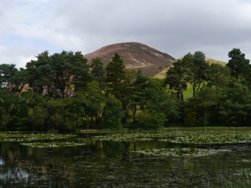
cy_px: 94
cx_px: 126
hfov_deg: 31.2
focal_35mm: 62
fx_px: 450
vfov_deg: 23.7
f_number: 9
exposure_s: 1/250
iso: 160
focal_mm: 31
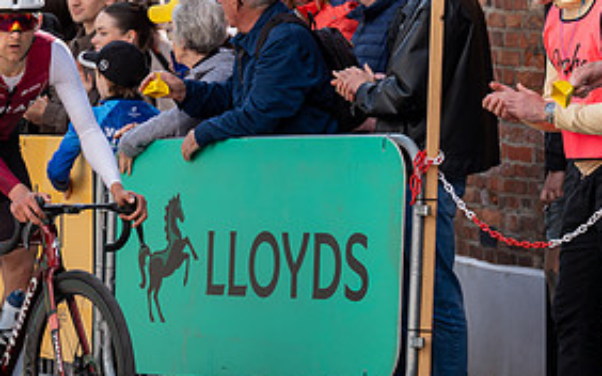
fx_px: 5494
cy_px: -1
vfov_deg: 3.9
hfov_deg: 6.3
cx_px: 21
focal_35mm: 335
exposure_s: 1/1000
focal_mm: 160
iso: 400
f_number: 5
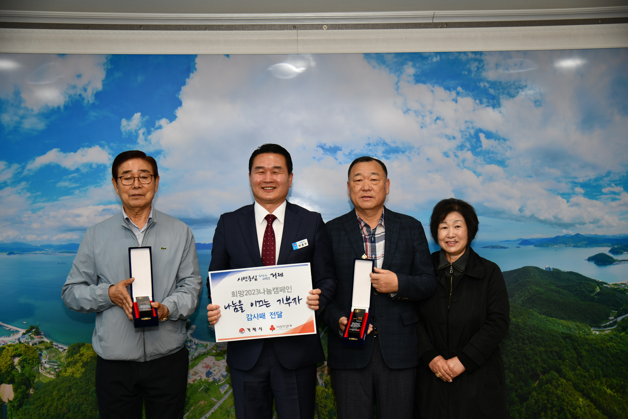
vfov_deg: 29.2
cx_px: 314
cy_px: 210
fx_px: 802
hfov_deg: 42.7
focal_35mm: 46
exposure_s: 1/250
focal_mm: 46
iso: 400
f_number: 4
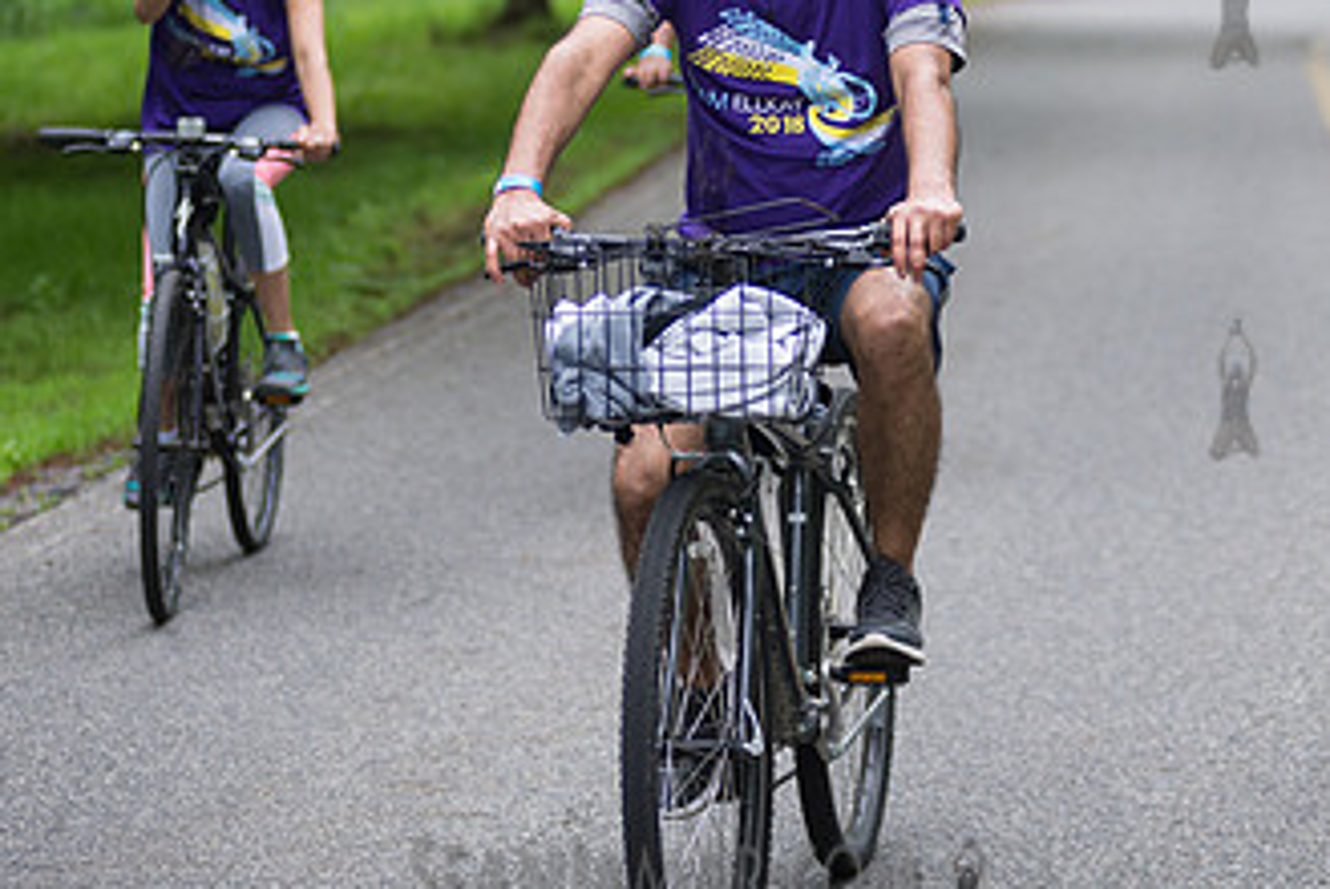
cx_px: 711
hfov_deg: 14.5
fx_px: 5214
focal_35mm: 141
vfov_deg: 9.7
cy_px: 192
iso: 400
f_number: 2.8
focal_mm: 80
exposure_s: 1/800
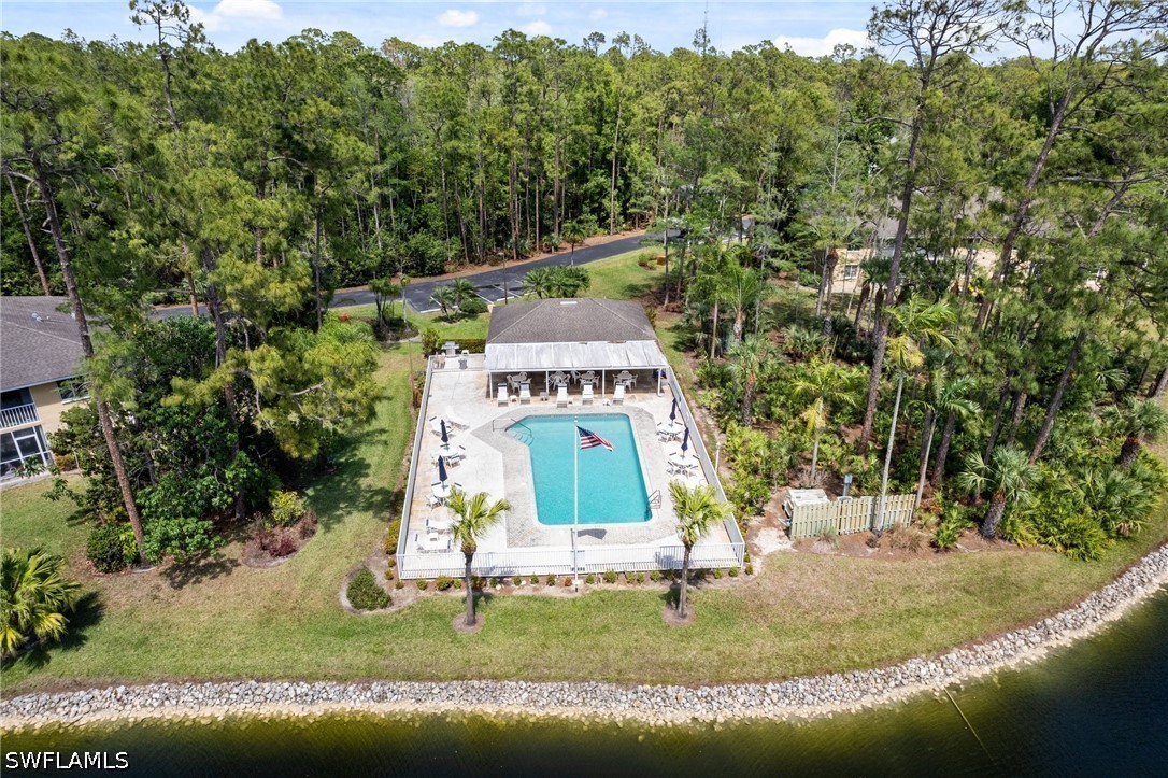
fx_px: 713
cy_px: 389
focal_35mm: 22
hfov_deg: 78.6
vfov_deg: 57.2
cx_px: 584
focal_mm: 8.38
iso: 100
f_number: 2.8
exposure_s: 1/1600
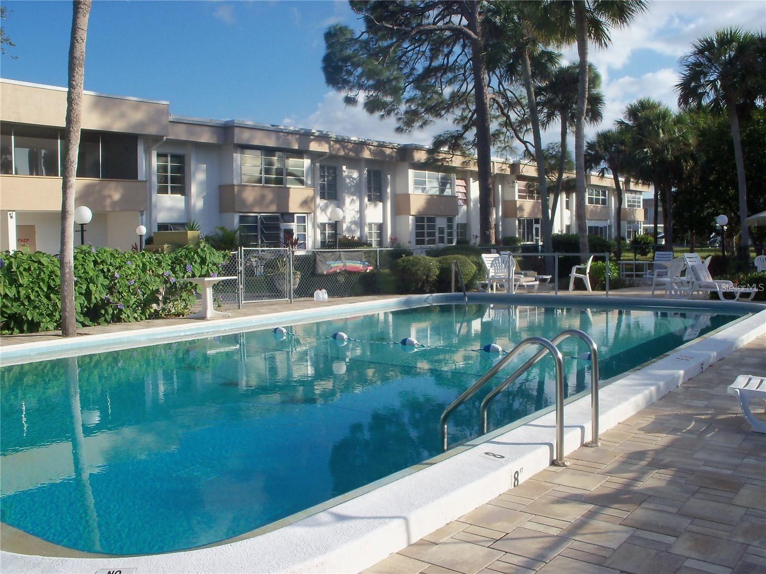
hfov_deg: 52.6
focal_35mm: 35
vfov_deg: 40.7
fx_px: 774
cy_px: 287
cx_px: 383
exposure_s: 1/320
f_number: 5.5
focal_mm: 6.3
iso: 80
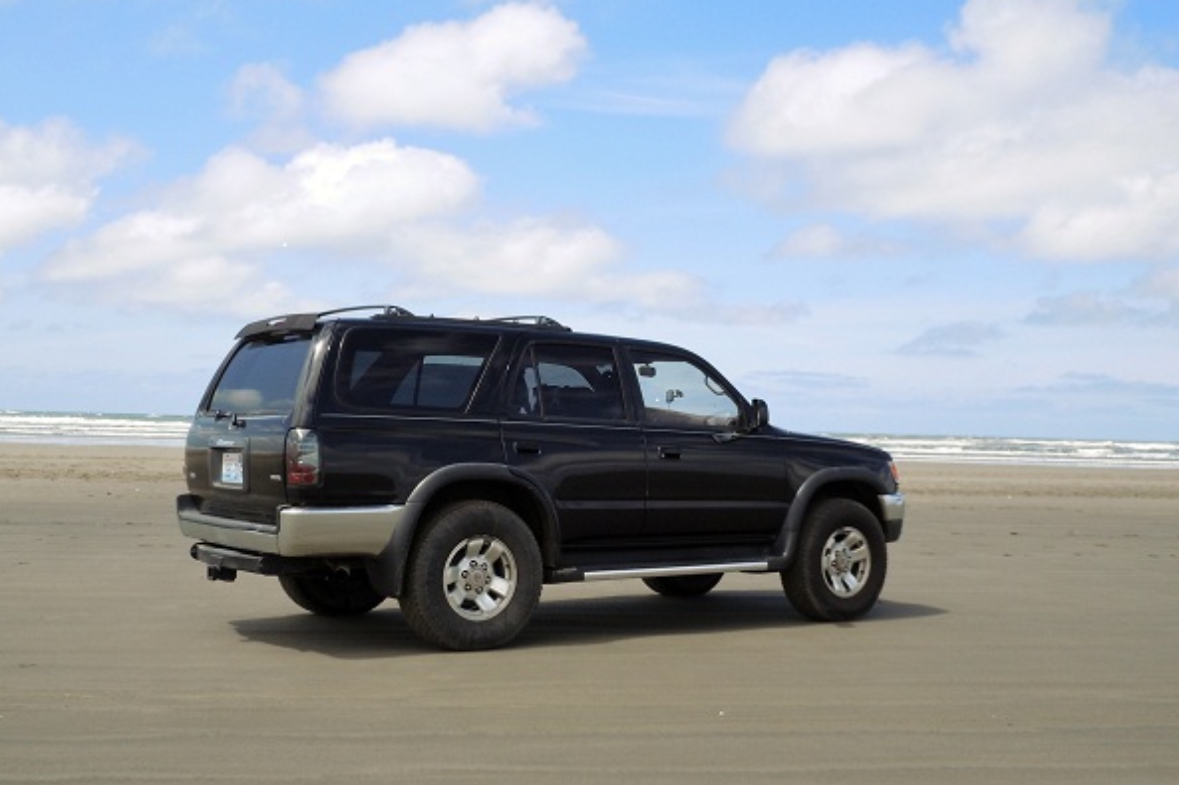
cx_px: 587
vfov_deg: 32.6
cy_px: 422
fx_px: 1342
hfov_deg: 47.4
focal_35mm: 41
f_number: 4.3
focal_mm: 6.9
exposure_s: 1/640
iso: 100
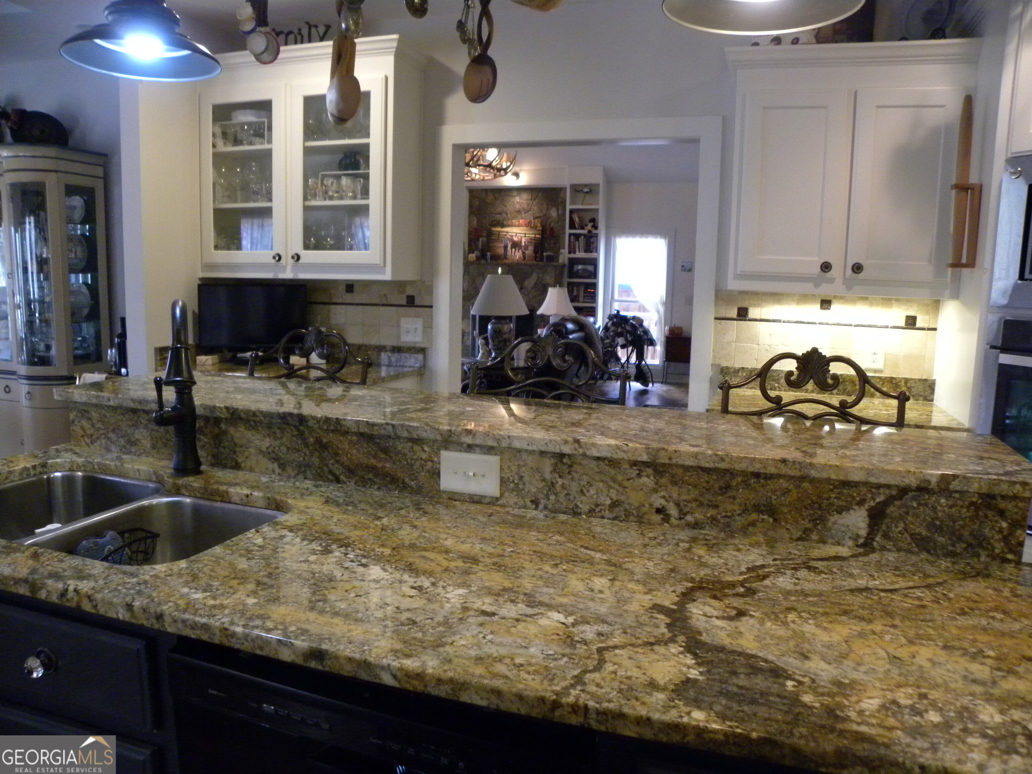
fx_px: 775
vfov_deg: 53.1
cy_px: 387
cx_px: 516
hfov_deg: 67.3
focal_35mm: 26
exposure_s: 1/34
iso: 400
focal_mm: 4.6
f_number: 2.8
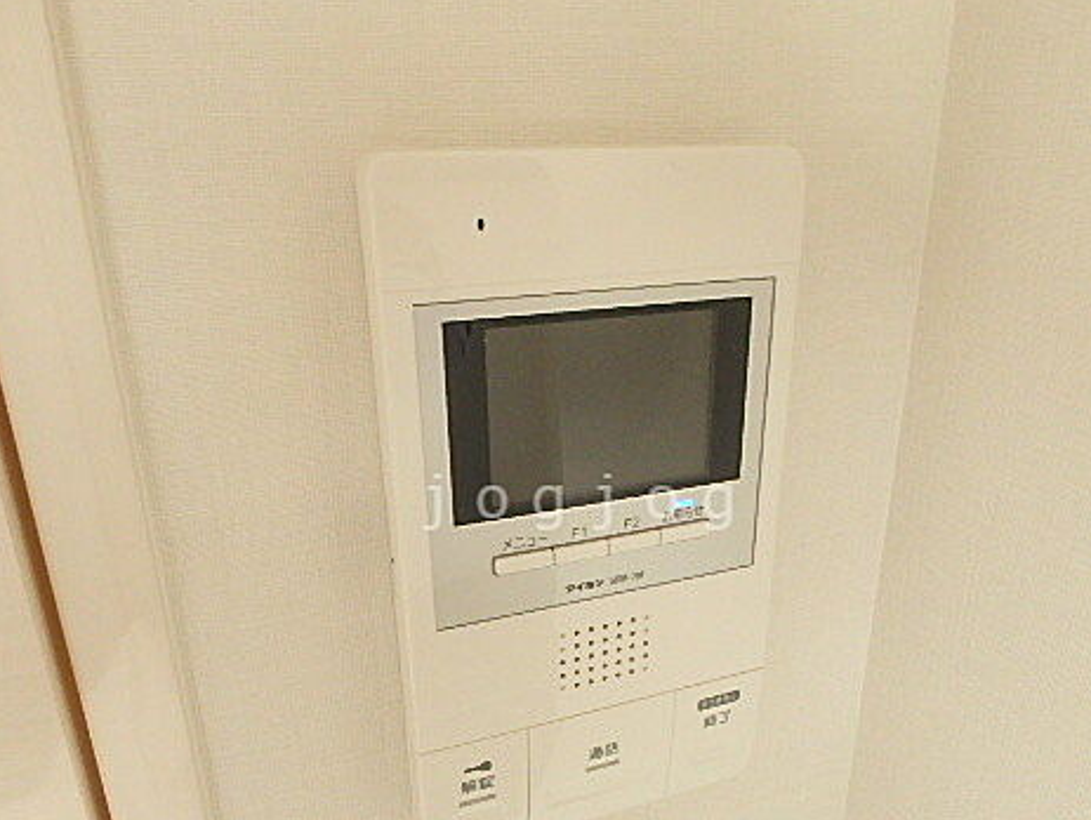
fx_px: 915
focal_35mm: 29
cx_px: 584
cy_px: 502
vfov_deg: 47.9
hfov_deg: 61.6
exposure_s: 1/30
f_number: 3.5
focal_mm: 3.7
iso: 800
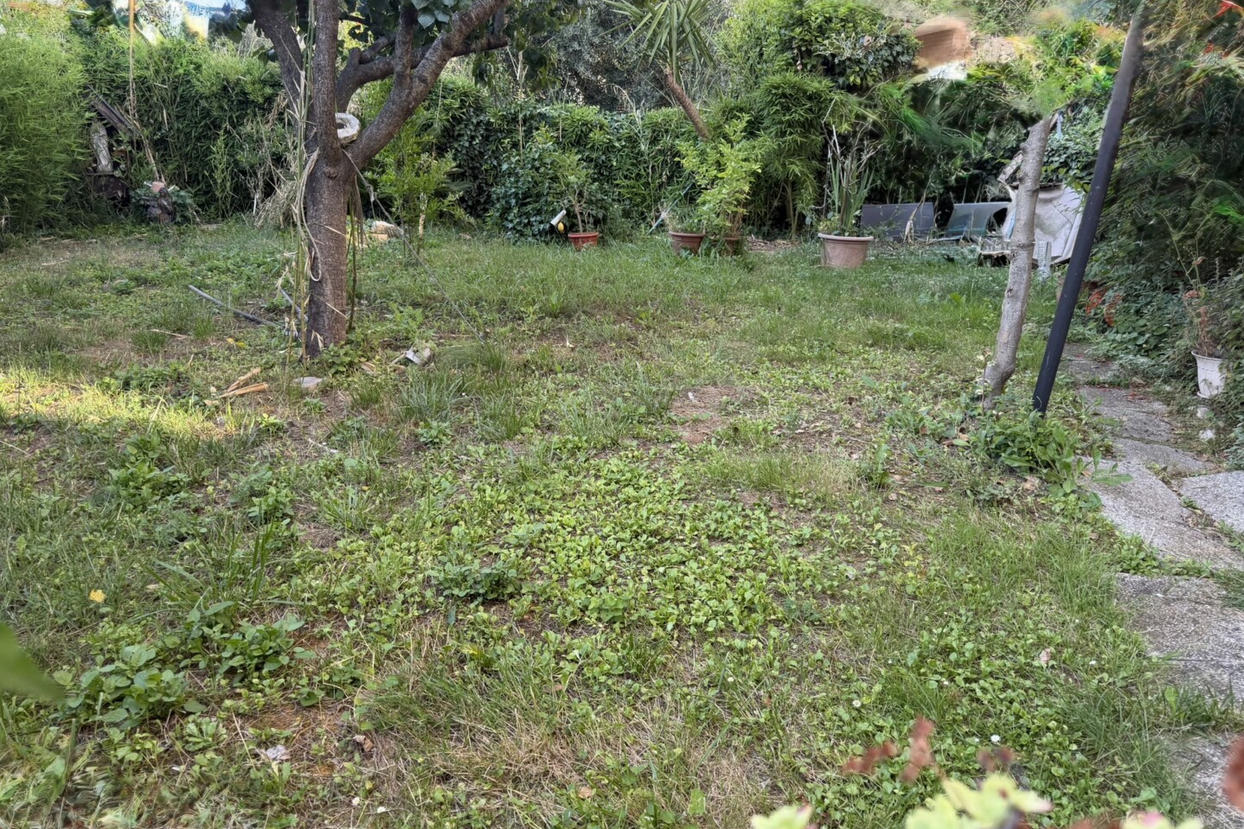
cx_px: 622
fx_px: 864
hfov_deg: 71.5
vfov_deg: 51.2
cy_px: 375
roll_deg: -1.4
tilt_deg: -16.2
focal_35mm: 25
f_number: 1.78
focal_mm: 6.76
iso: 80
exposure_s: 1/217
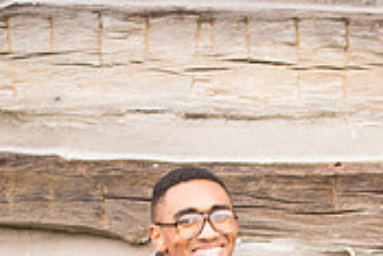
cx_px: 365
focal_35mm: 232
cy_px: 417
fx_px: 2470
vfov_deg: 5.9
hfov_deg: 8.8
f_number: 2.8
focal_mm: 70
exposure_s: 1/40
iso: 200
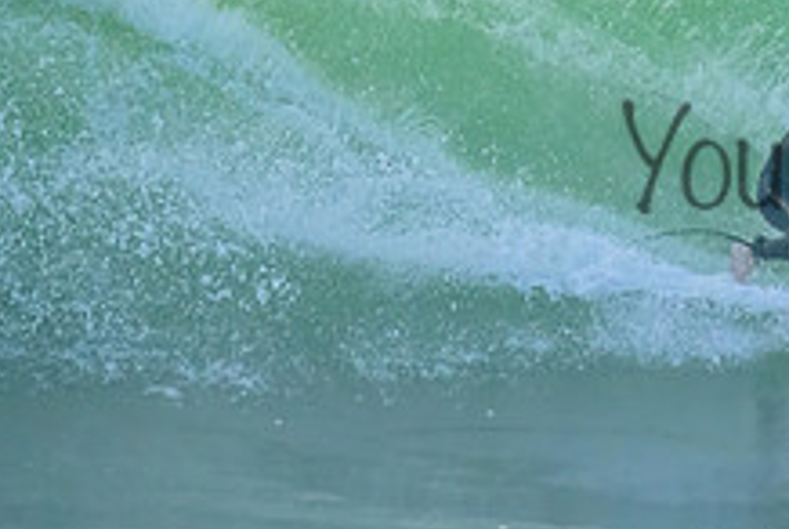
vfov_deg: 0.6
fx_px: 46635
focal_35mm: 2125
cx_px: 995
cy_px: 125
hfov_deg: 1.0
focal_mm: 800
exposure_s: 1/1600
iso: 4500
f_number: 11
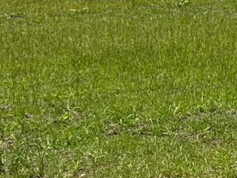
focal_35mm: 188
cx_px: 828
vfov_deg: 7.8
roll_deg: -0.1
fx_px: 1287
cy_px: -54
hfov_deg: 8.1
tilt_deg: -1.8
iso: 50
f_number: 1.5
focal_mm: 5.7
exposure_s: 1/5882
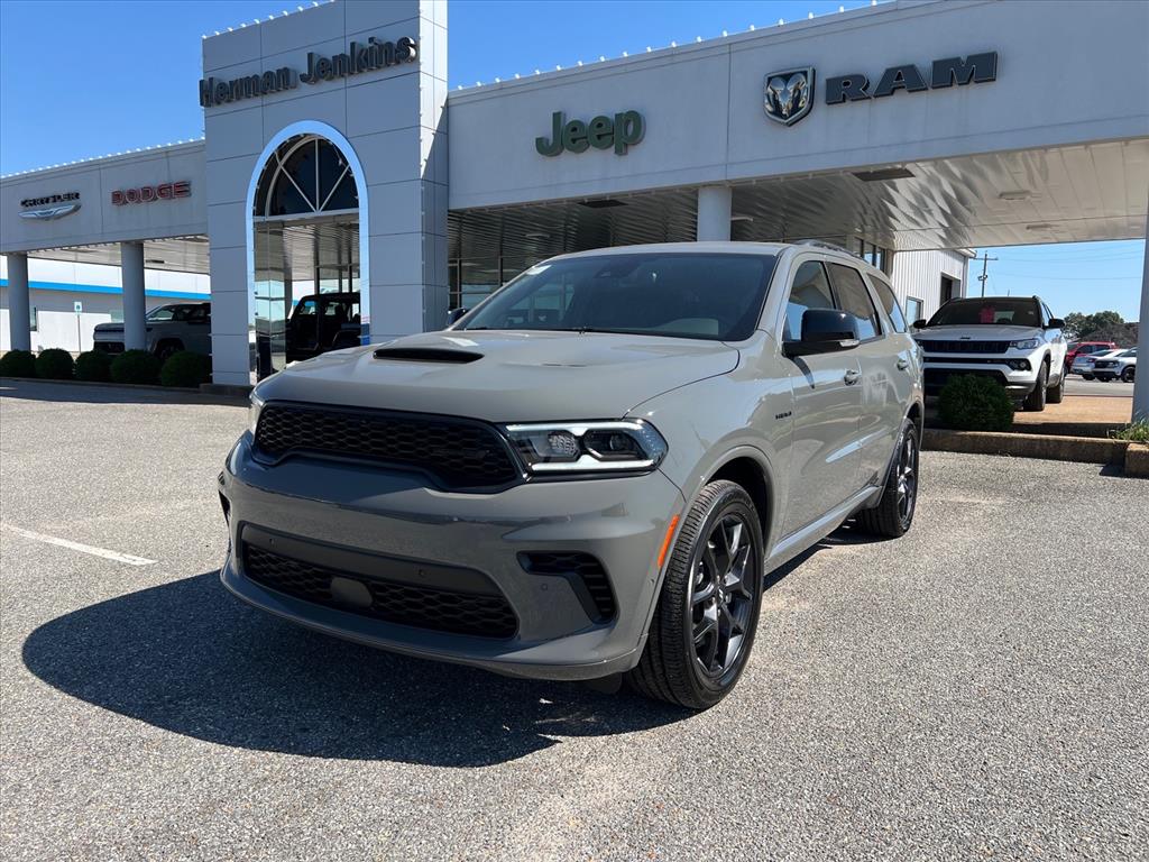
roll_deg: -1.7
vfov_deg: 53.1
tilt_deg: -6.5
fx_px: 863
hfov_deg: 67.3
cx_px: 574
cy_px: 431
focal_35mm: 26
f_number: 1.5
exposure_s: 1/3460
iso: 50
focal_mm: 5.7
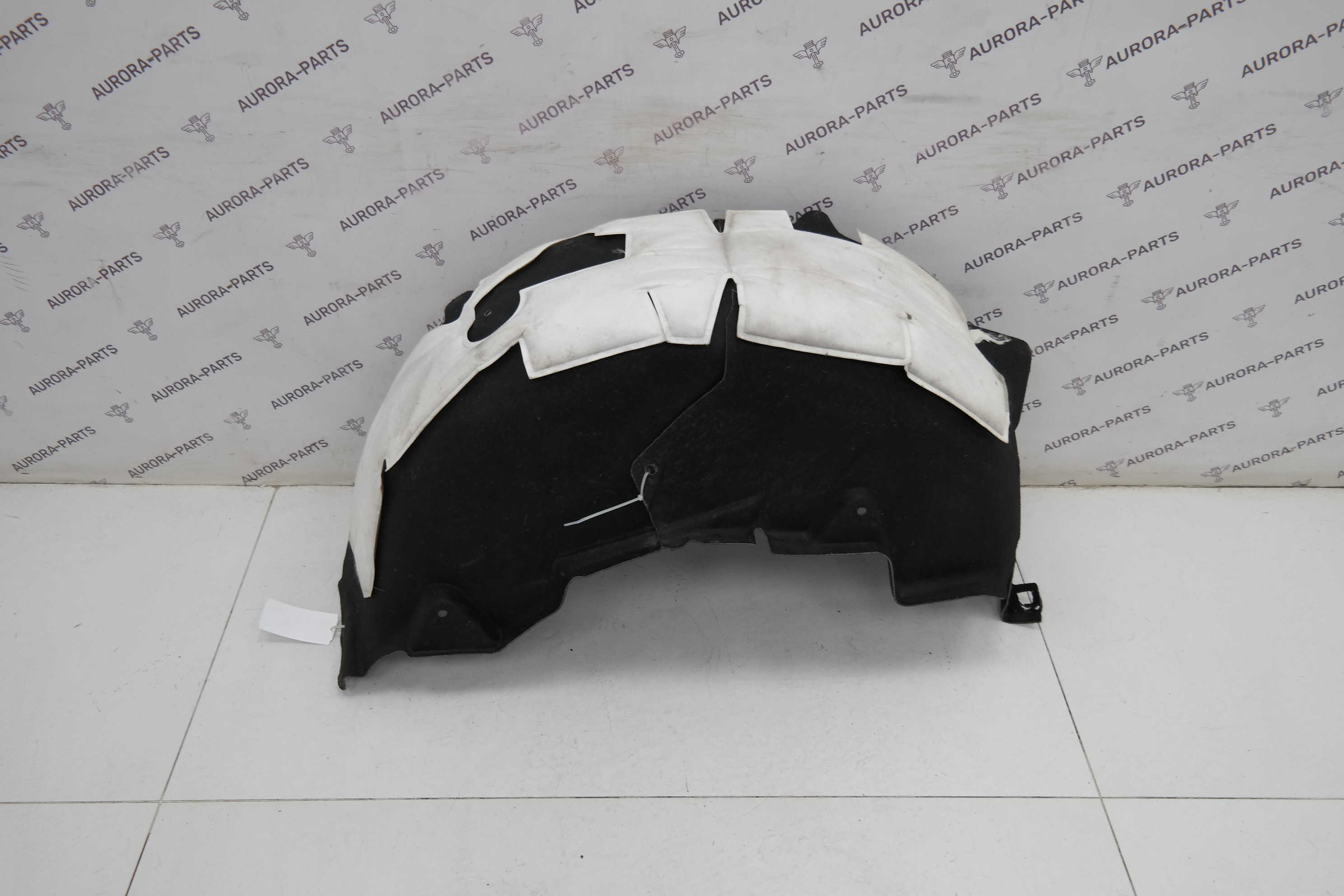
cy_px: 448
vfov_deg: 47.9
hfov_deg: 67.4
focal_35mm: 27
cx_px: 672
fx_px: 1008
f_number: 3.5
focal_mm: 18
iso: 200
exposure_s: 1/80
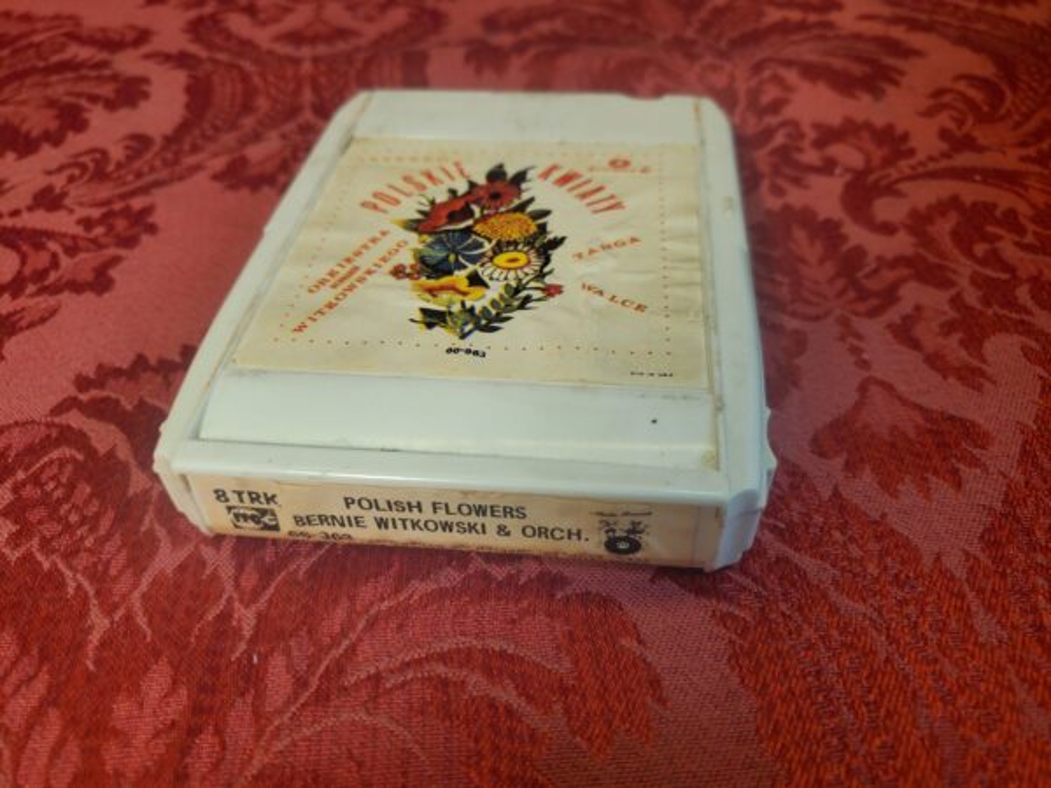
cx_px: 526
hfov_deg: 67.3
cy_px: 394
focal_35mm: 26
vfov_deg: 53.1
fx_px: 789
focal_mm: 4.3
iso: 50
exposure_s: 1/211
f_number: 1.5
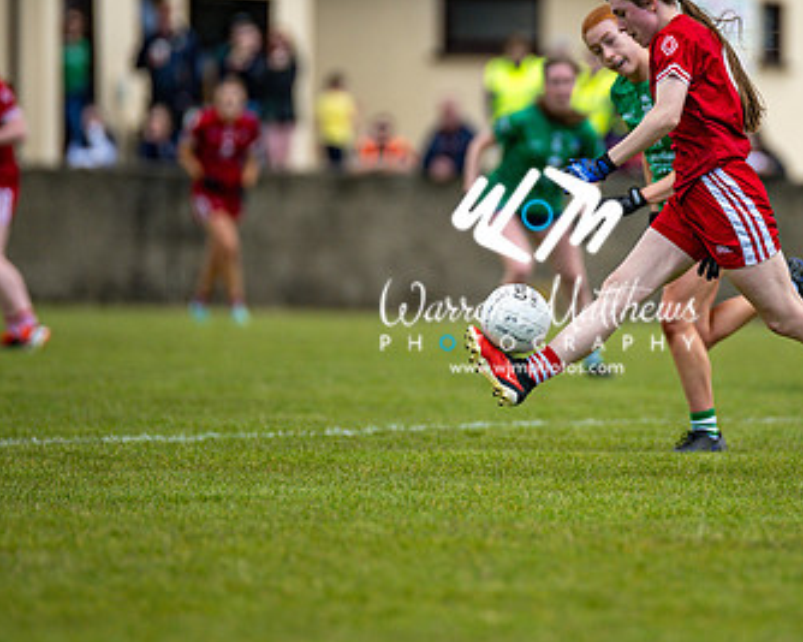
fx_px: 11618
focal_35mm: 489
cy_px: 268
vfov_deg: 3.2
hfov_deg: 4.0
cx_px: 536
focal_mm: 300
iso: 250
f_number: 2.8
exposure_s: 1/6400
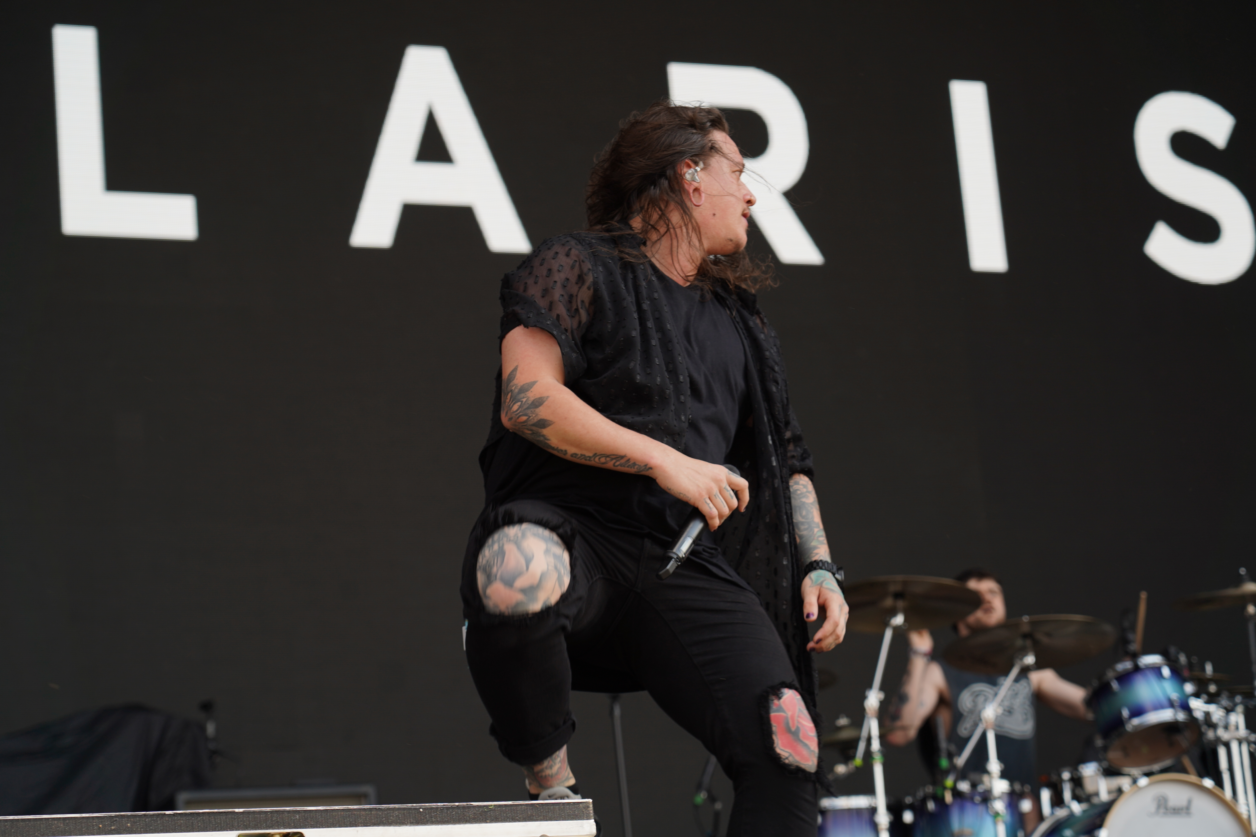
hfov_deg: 19.5
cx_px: 628
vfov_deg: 13.0
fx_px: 3663
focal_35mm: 105
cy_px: 418
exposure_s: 1/250
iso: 100
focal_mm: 105
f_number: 5.6
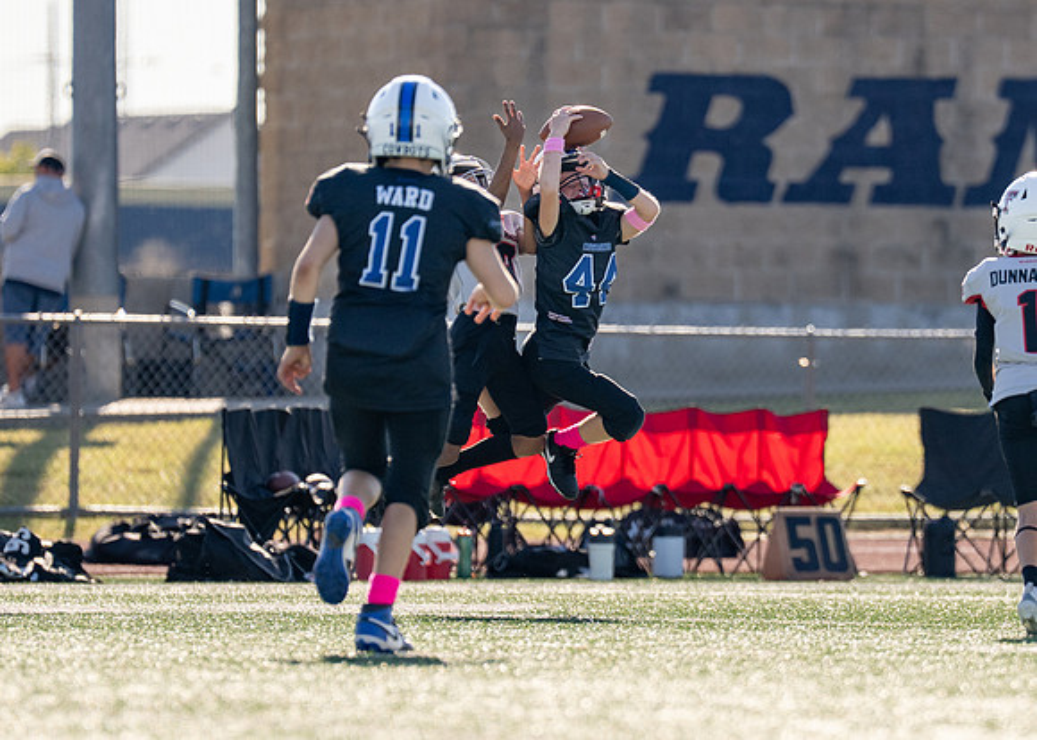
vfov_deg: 3.1
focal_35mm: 461
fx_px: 13586
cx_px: 706
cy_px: 366
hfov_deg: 4.4
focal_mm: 200
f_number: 2.8
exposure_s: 1/2500
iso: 160
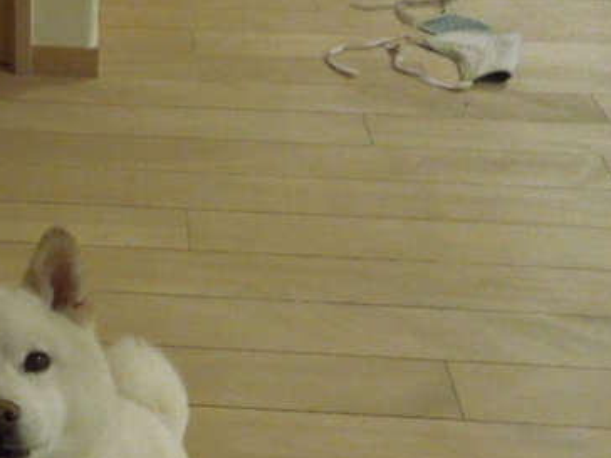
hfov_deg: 32.6
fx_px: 971
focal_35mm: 55
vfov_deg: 25.7
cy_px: 419
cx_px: 27
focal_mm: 4.5
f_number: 3.3
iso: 1600
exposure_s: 1/30
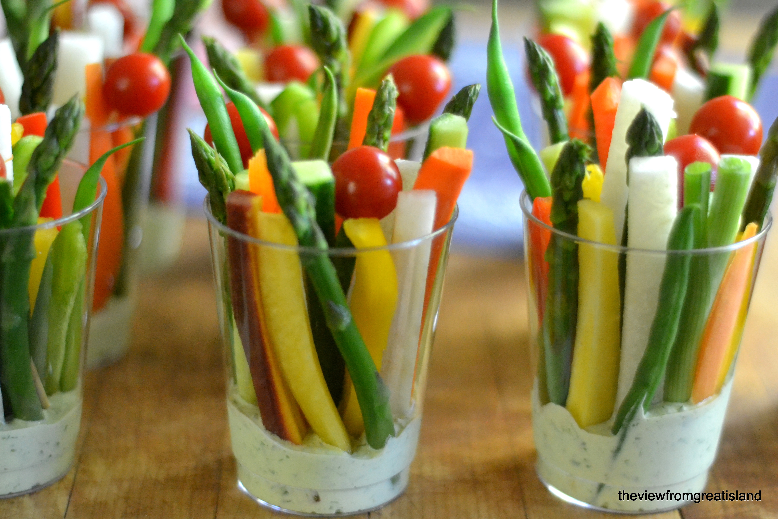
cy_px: 260
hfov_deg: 27.0
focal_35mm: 75
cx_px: 389
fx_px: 1621
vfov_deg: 18.2
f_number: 2
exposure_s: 1/400
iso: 3200
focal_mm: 50
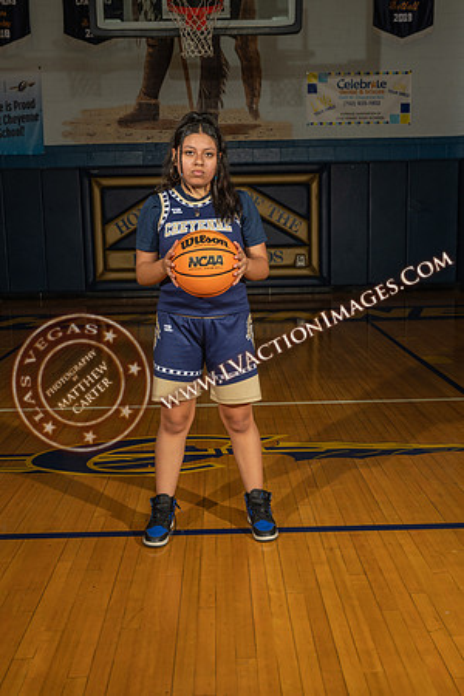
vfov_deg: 48.5
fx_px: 773
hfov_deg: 33.4
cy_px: 348
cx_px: 232
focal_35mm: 40
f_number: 7.1
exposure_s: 1/200
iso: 160
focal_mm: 40
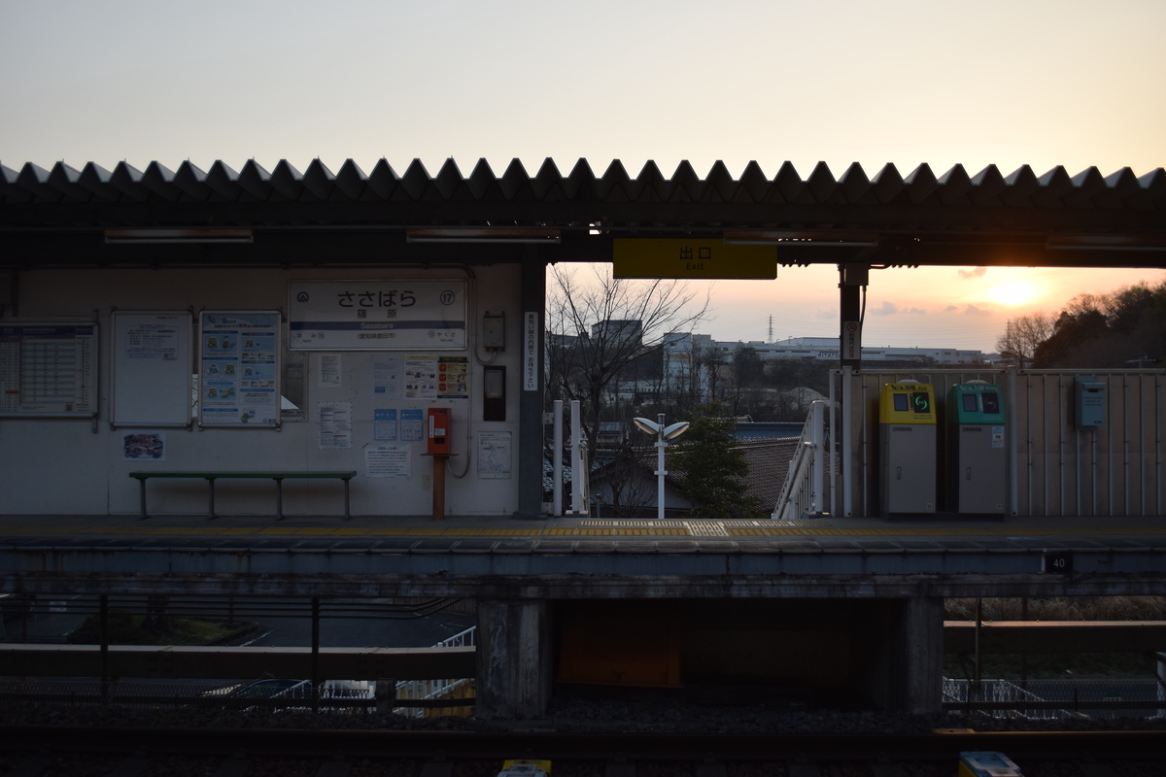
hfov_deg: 53.1
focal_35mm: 36
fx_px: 1166
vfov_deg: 36.9
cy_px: 388
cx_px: 583
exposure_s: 1/800
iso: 200
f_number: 4
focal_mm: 24
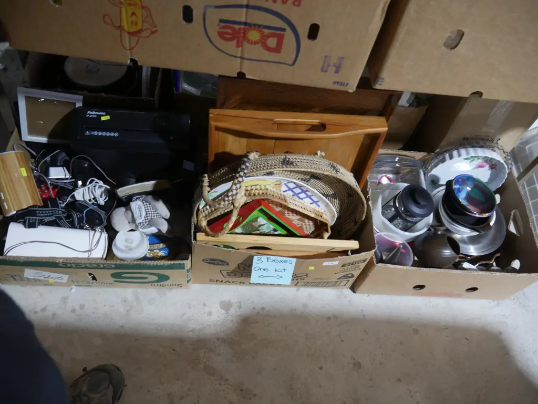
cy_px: 202
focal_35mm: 28
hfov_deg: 63.4
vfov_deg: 49.8
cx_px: 269
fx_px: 435
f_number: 3.5
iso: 1000
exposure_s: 1/60
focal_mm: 14
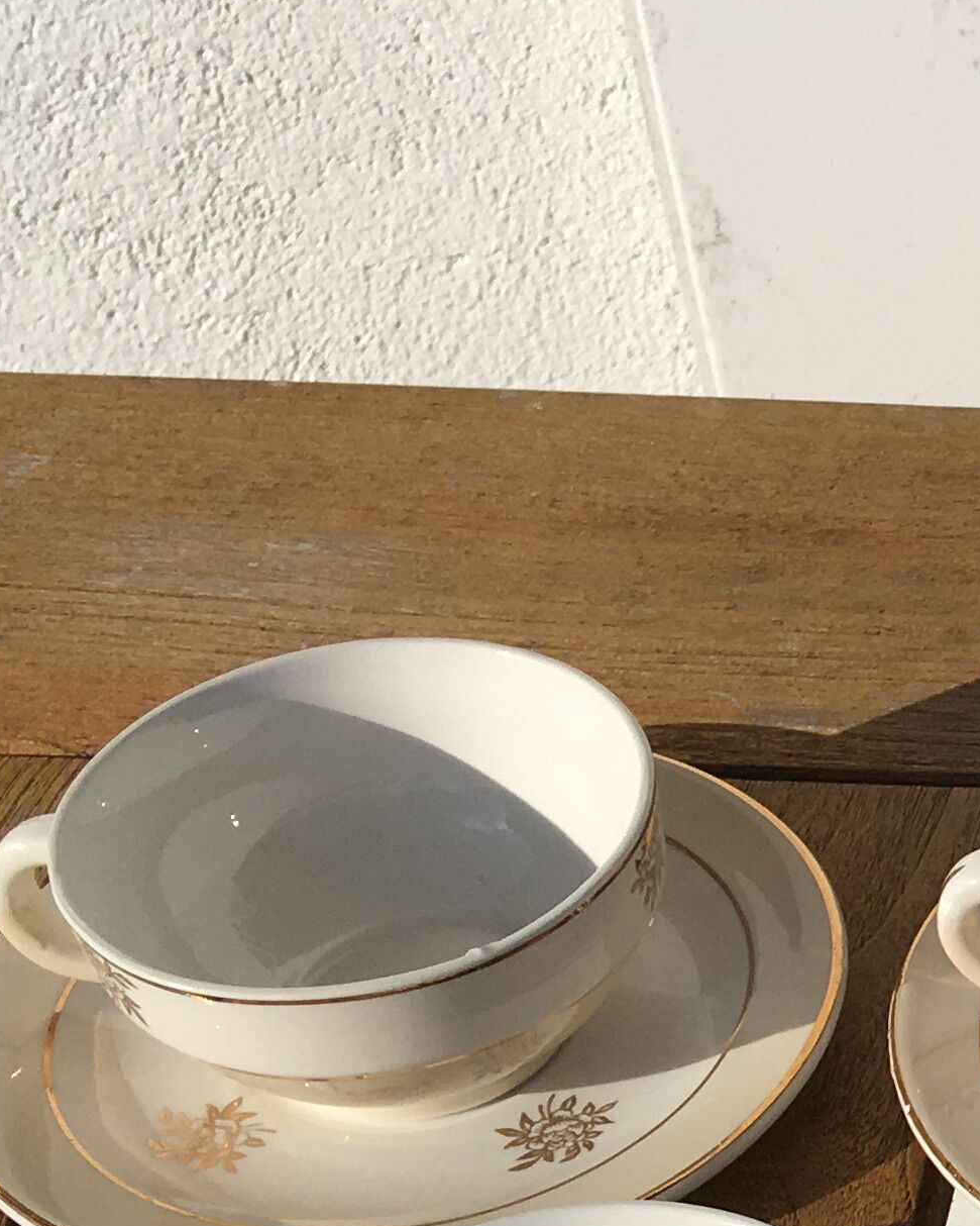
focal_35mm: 94
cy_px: 1177
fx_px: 3408
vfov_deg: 19.9
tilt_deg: -43.6
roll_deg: -3.0
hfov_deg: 14.3
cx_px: 1798
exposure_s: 1/3663
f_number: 2.2
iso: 25
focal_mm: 4.15
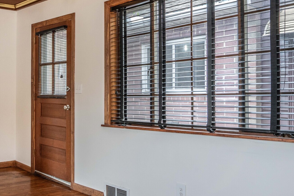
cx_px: 40
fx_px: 327
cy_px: 94
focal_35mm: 40
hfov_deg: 44.8
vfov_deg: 33.4
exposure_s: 1/40
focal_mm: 17
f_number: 11
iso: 400
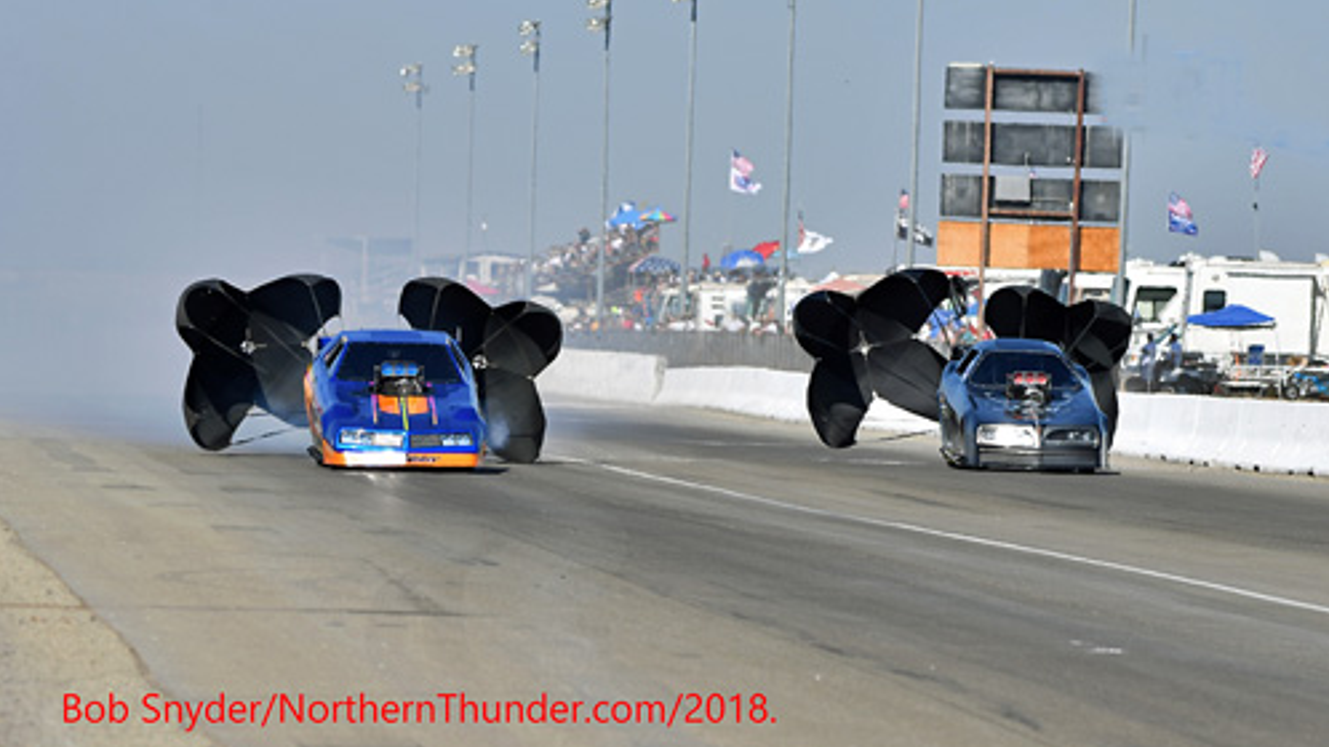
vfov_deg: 3.8
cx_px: 664
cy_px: 336
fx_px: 11135
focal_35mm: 316
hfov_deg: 6.8
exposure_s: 1/1250
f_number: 5.6
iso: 160
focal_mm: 200
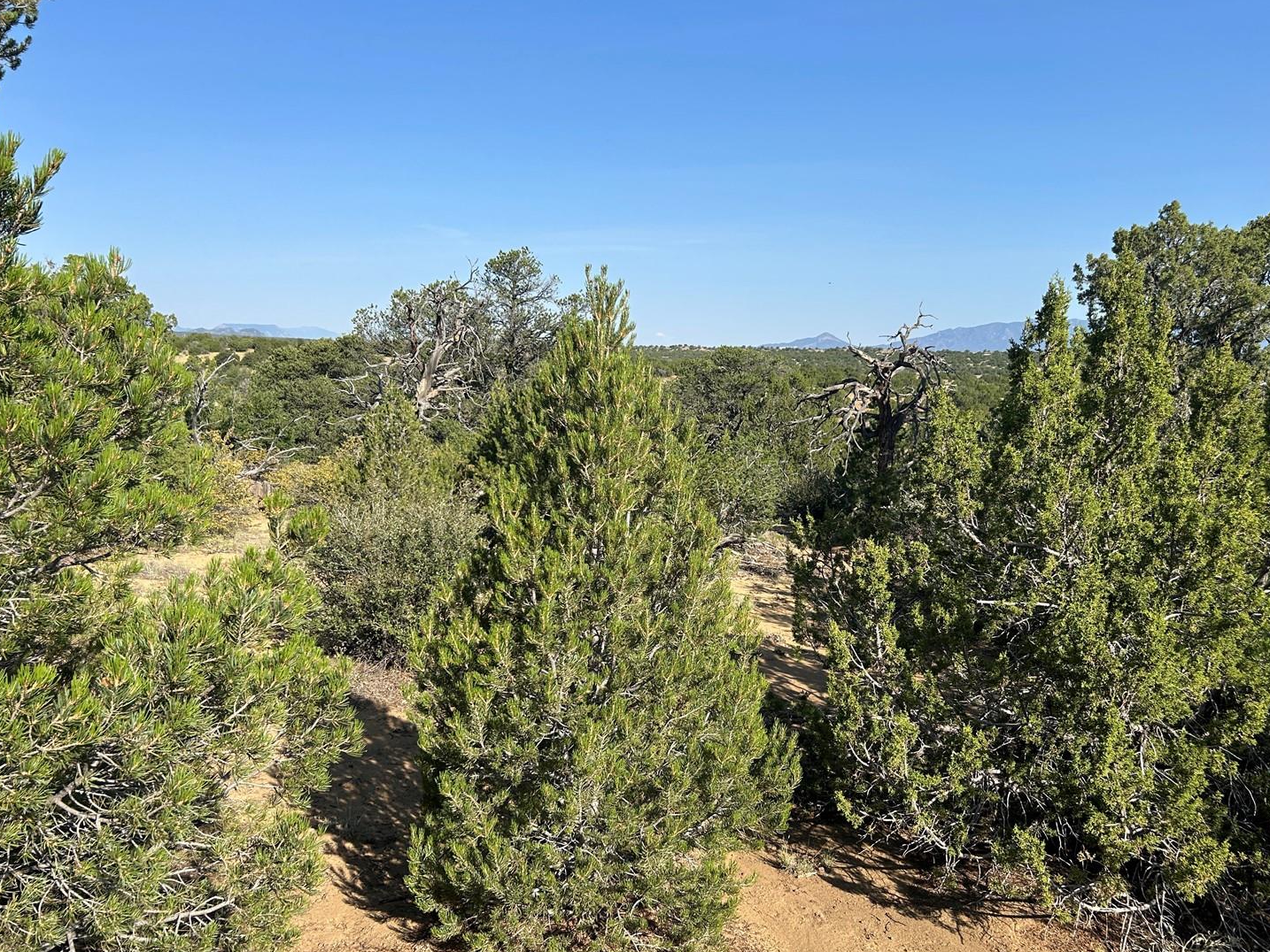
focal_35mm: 29
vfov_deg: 48.2
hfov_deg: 61.6
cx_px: 644
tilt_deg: -5.0
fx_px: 1064
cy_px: 500
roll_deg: -1.2
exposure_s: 1/3356
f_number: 1.5
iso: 50
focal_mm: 5.7
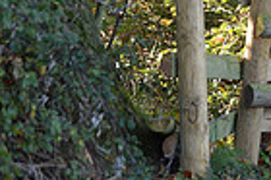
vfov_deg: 4.7
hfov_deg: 6.9
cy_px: -91
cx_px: 557
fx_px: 2180
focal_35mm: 290
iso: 1000
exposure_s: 1/1000
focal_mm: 70
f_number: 3.2
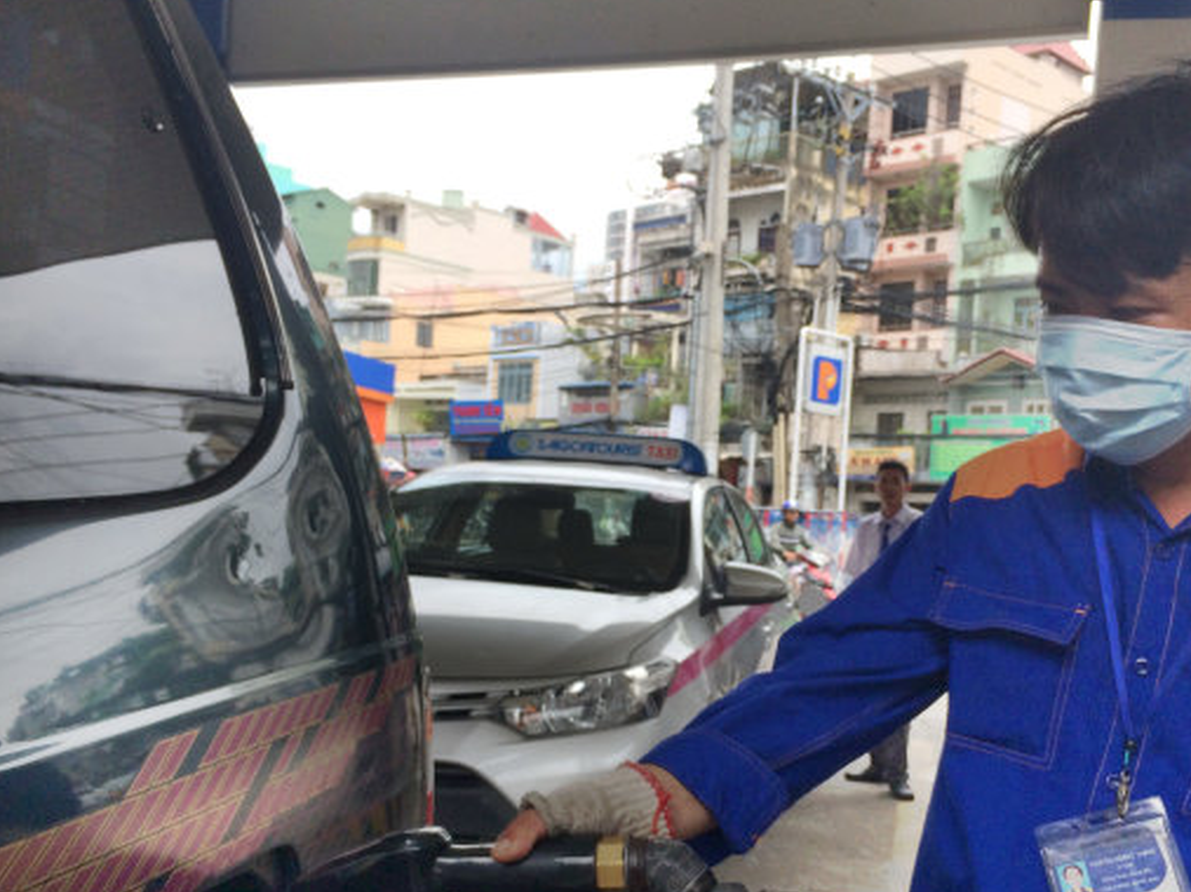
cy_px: 568
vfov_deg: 37.4
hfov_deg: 48.8
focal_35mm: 38
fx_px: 1307
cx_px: 697
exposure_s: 1/746
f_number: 2.2
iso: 32
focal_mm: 4.15
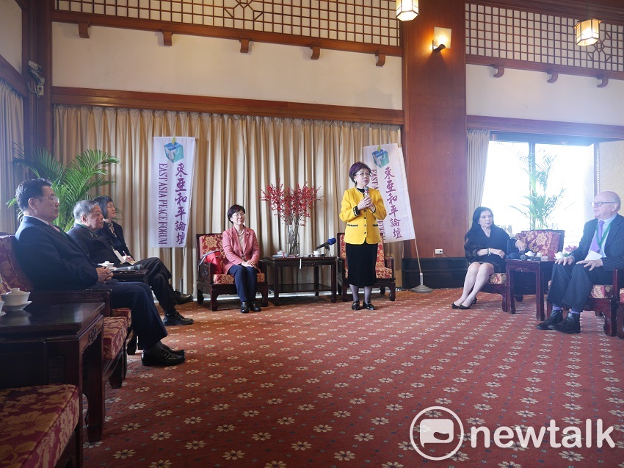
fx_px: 433
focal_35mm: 24
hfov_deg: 71.6
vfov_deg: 56.8
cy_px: 234
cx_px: 312
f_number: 2.8
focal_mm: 12
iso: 500
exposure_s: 1/60
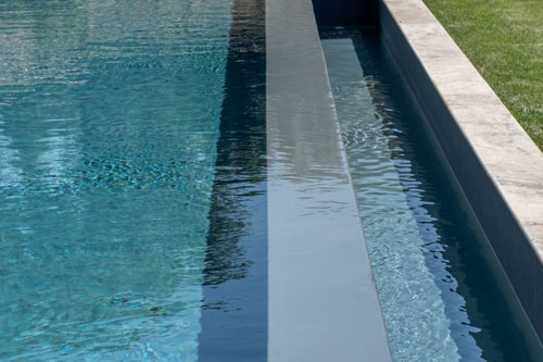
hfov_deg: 16.3
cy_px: 181
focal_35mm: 126
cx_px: 272
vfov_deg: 10.9
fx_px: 1900
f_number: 9
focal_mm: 84
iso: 100
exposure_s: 1/250
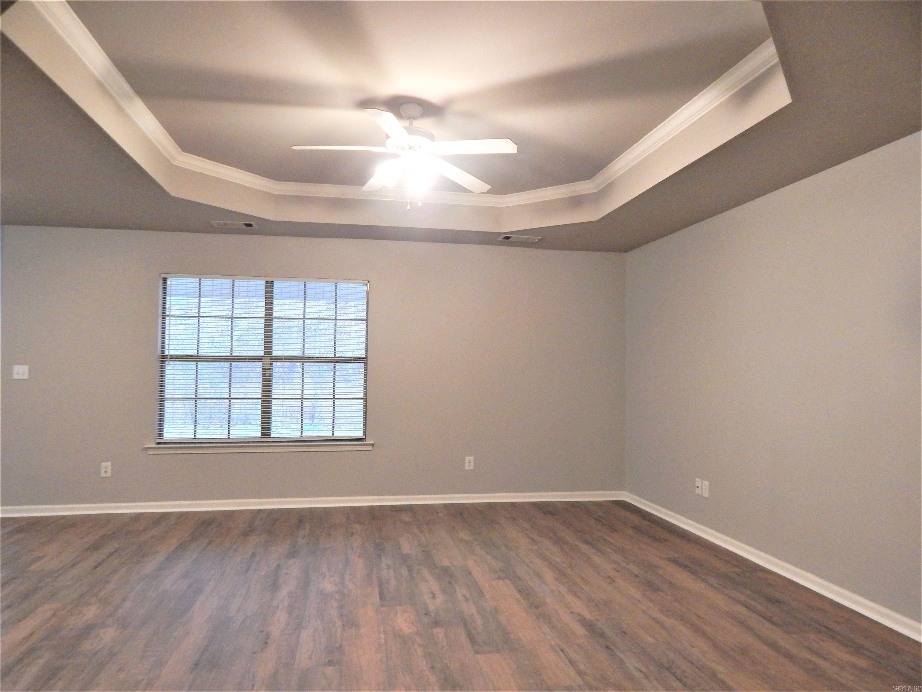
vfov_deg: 61.1
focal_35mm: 22
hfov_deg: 76.4
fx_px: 586
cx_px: 461
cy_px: 346
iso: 320
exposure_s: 1/30
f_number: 3
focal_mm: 4
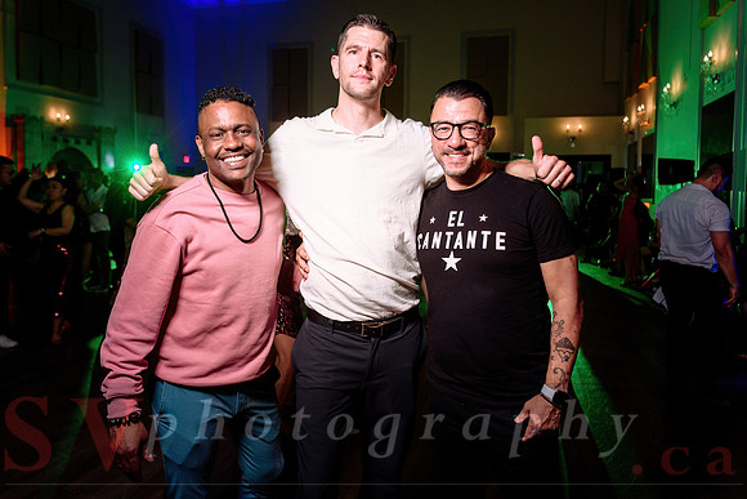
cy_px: 224
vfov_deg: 43.2
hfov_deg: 61.5
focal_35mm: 30
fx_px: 628
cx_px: 374
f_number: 2.8
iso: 800
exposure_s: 1/100
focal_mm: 27
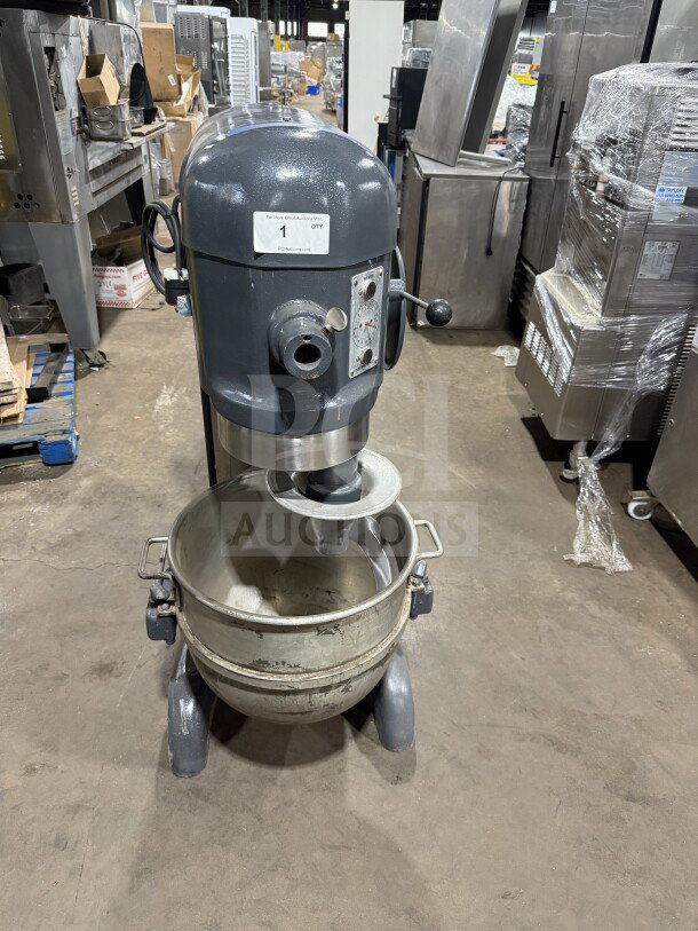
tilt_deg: -31.3
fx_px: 645
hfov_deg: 56.8
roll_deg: -2.1
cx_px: 349
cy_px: 466
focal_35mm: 24
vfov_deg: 71.6
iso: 320
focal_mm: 6.76
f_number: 1.78
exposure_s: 1/60
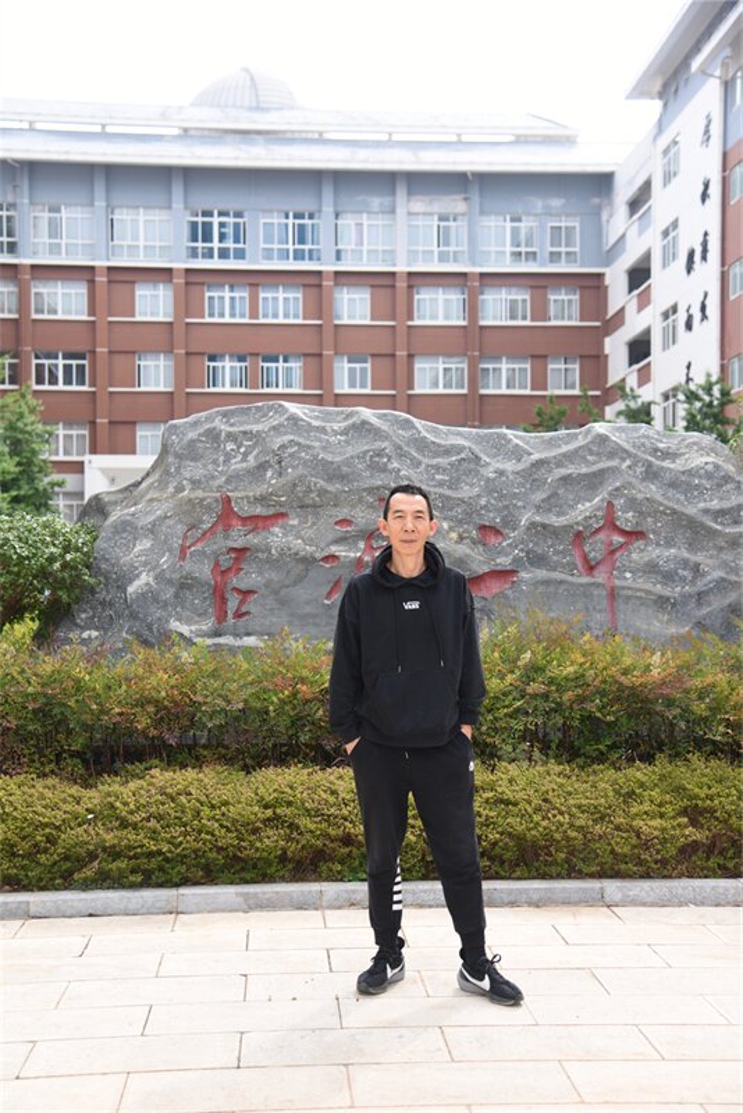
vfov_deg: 44.5
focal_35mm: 44
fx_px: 1361
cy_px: 556
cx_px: 372
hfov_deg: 30.5
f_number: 4
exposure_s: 1/160
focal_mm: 44
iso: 64
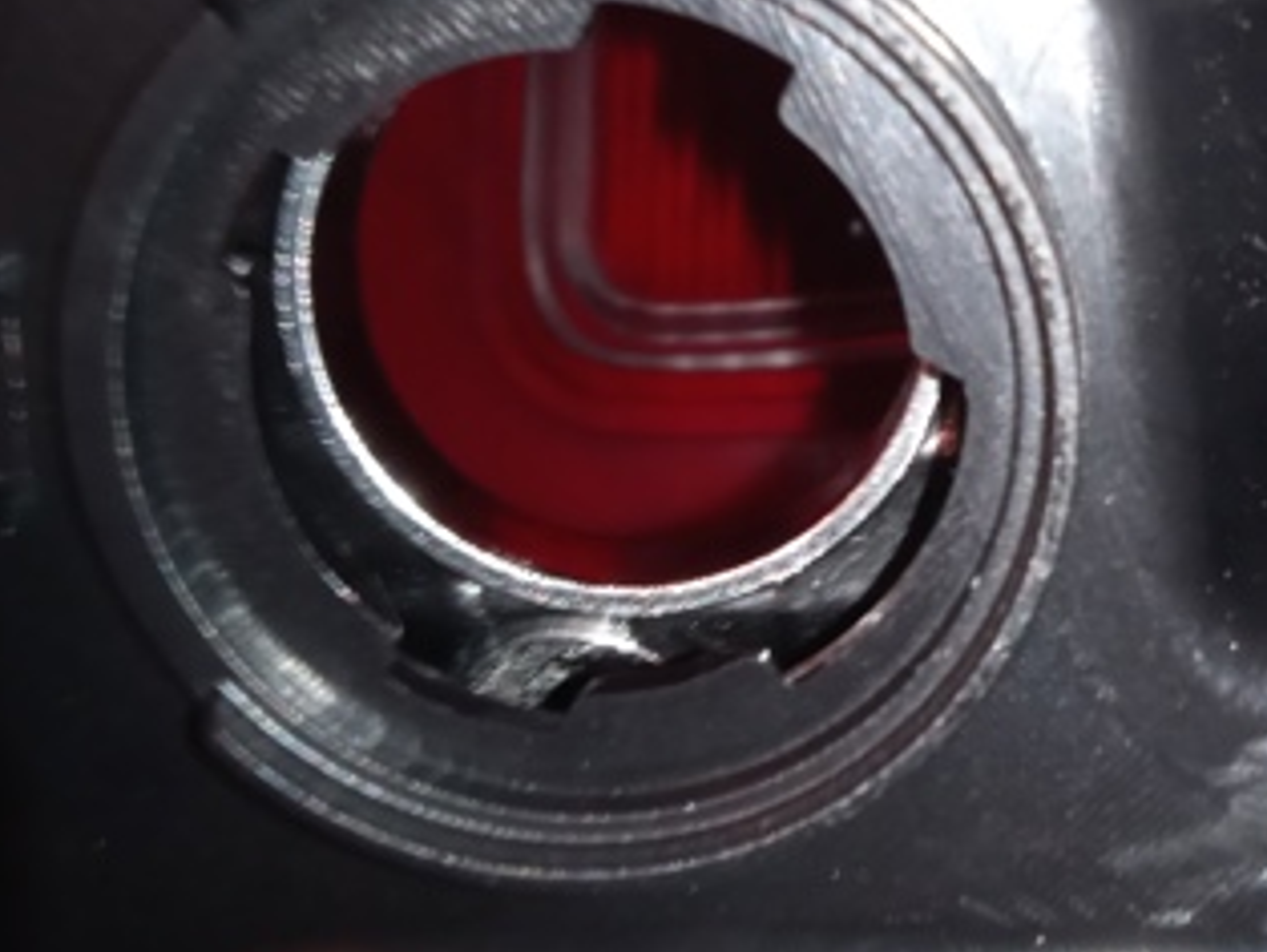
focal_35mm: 57
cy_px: 218
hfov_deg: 32.6
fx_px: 2088
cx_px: 1061
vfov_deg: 25.3
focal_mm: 3.43
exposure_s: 1/25
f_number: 2.2
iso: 393
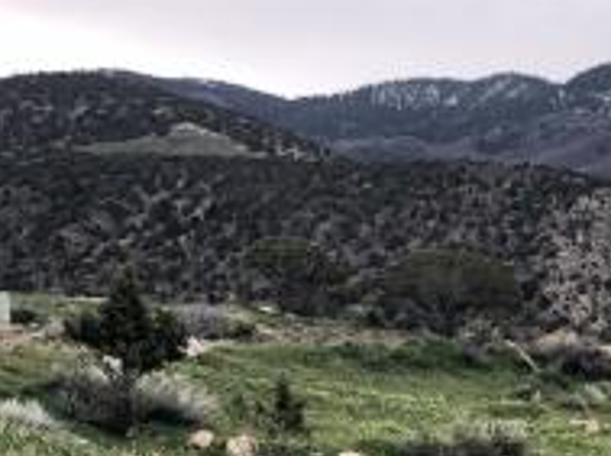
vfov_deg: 15.5
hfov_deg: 19.3
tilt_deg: +6.7
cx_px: 773
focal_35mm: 95
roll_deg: +1.5
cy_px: 291
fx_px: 1674
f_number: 1.8
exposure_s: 1/120
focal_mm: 4
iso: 32
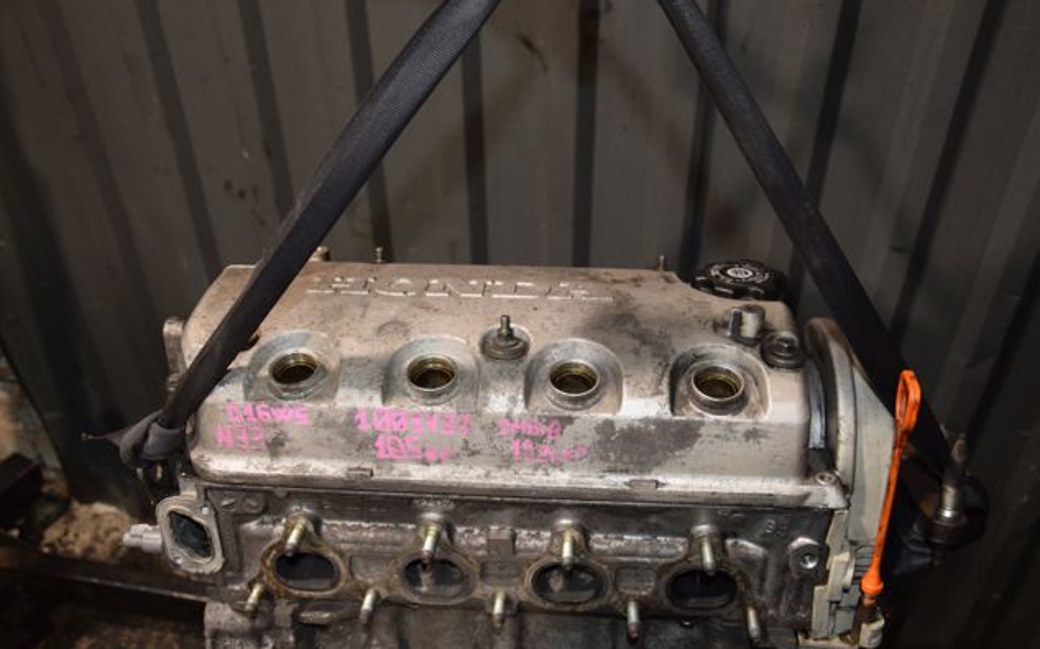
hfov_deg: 56.7
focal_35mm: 34
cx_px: 524
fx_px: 963
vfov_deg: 37.2
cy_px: 343
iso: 800
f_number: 5
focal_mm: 22
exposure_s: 1/60
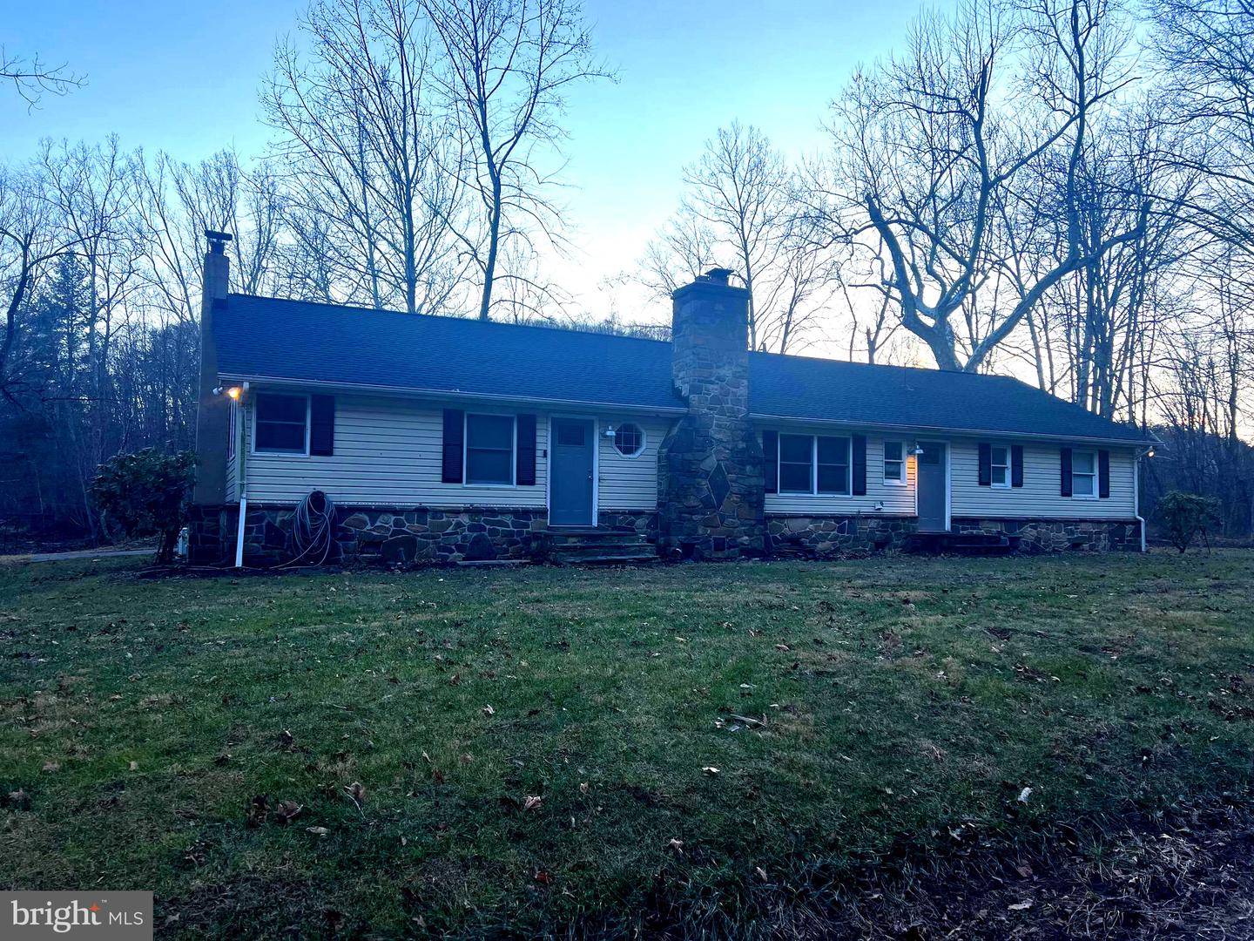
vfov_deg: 53.1
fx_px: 942
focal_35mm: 26
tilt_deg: +3.3
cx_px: 627
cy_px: 470
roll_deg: -0.3
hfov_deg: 67.3
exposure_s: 1/840
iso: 50
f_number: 1.5
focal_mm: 5.7
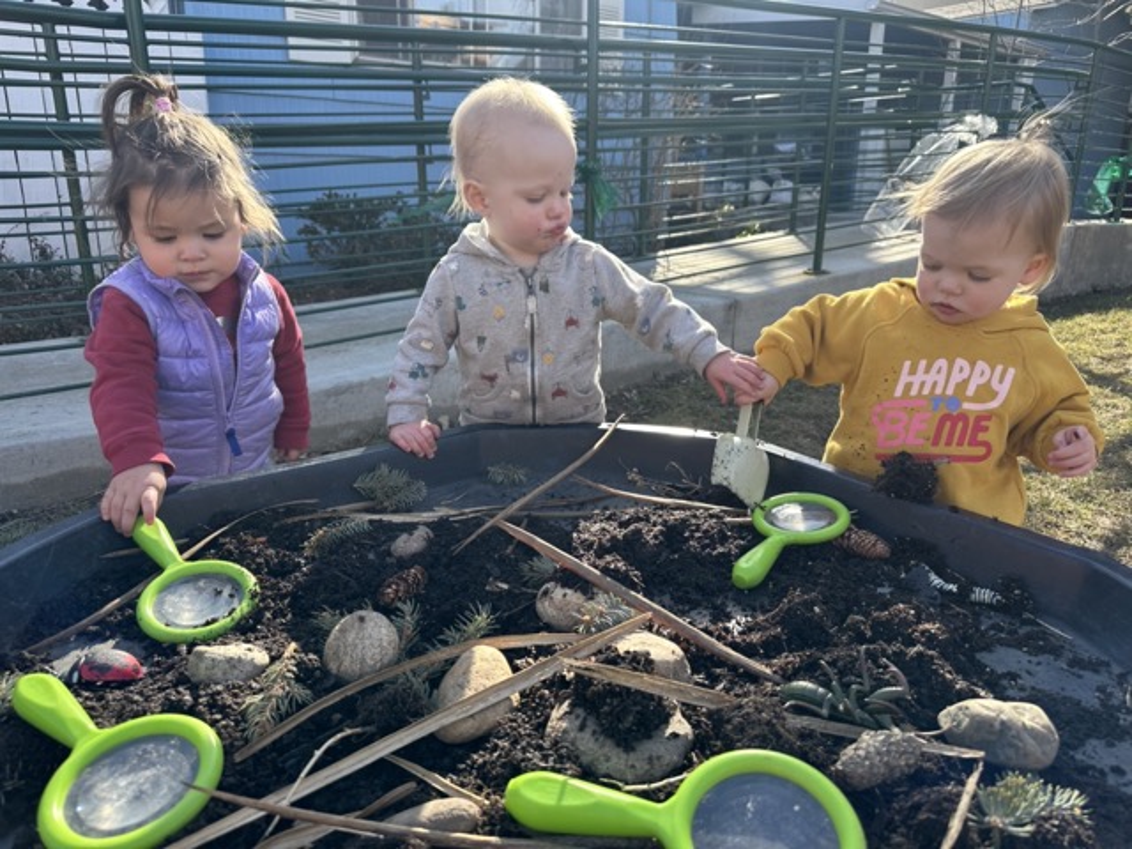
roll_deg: -1.1
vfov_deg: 56.8
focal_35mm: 24
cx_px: 566
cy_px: 424
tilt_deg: -16.5
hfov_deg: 71.6
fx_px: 785
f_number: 1.78
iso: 80
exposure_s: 1/767
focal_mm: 6.86
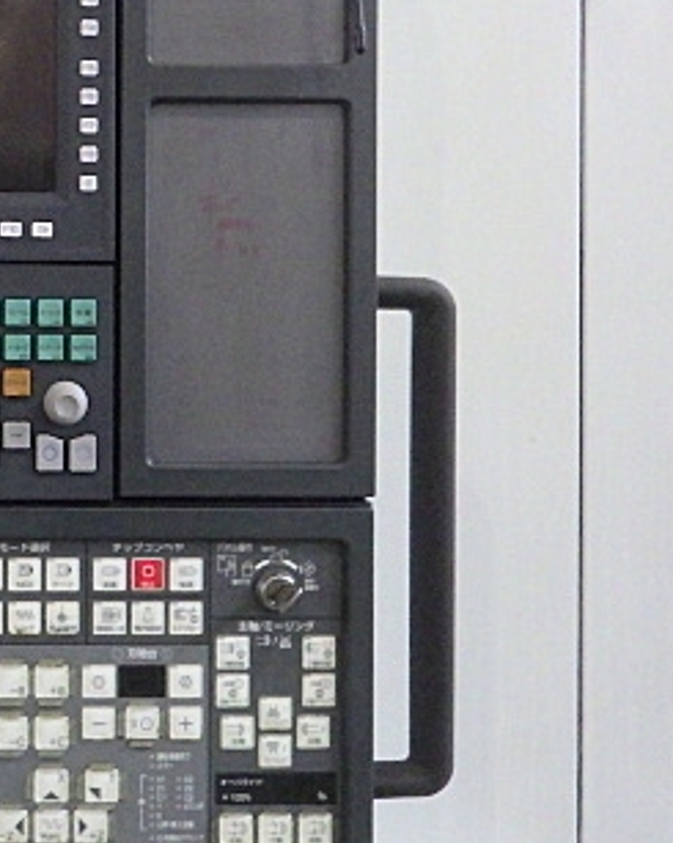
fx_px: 1421
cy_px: 275
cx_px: -27
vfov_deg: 32.7
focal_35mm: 57
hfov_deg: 25.1
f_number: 3.5
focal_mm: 5
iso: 500
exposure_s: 1/45
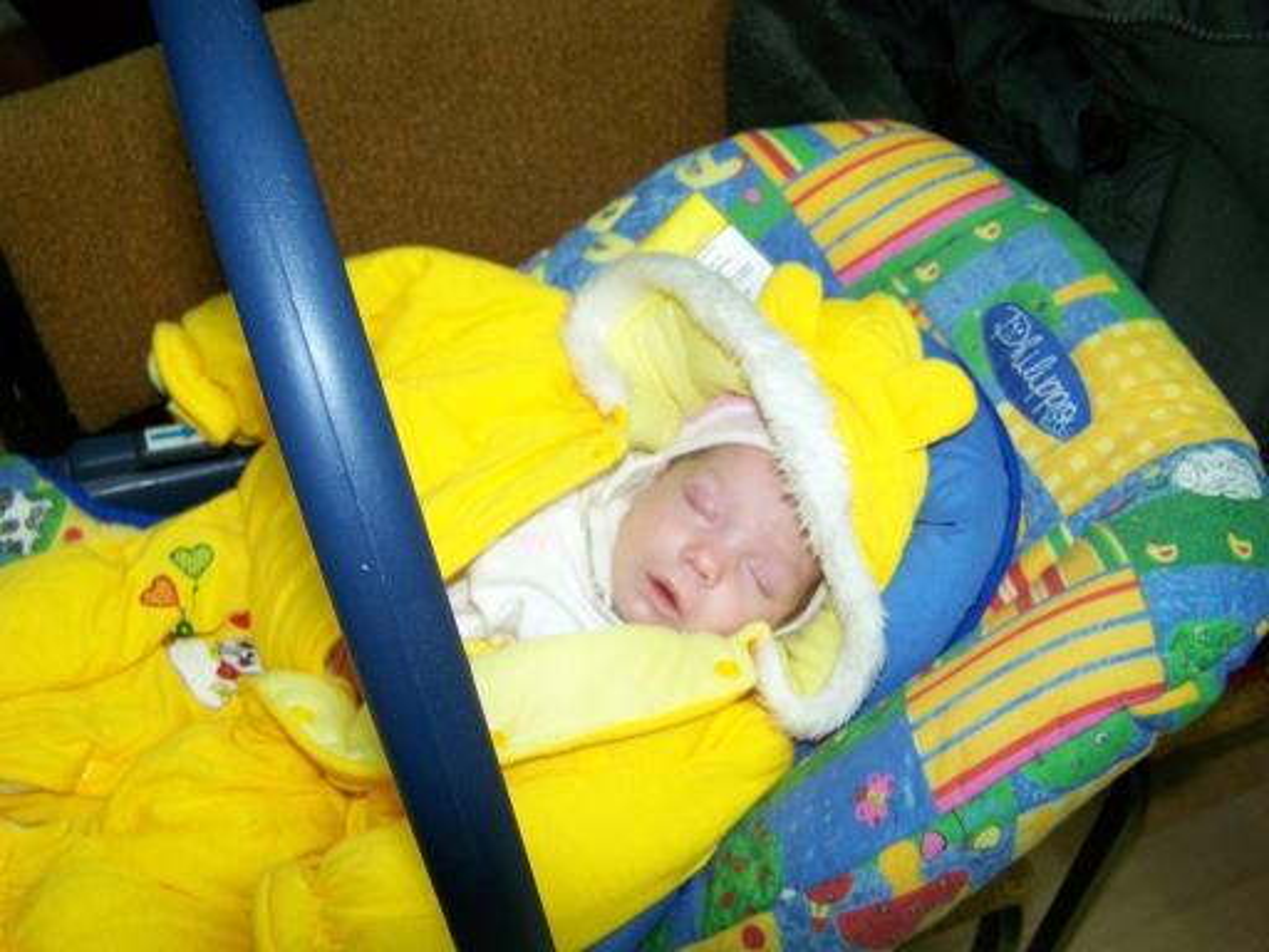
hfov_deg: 49.0
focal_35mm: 38
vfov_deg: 37.7
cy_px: 476
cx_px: 634
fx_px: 1393
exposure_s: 1/15
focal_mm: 6.3
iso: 160
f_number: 2.8
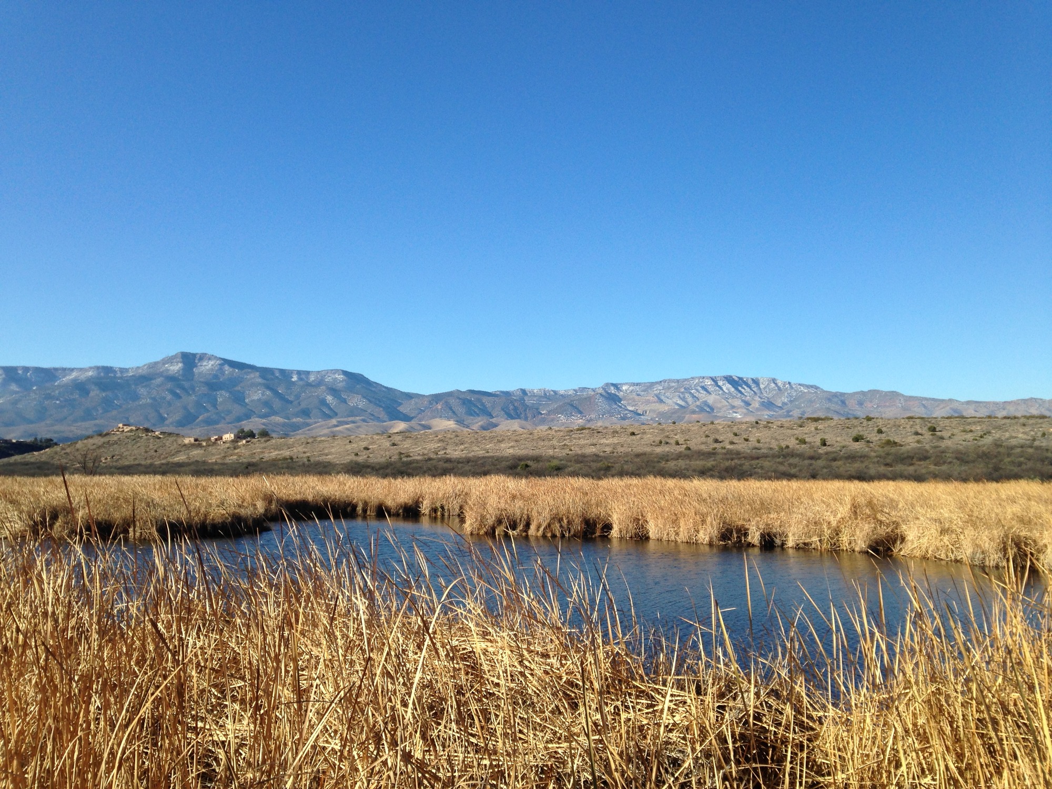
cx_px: 526
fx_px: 1003
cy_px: 394
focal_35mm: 33
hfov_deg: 55.4
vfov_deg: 42.9
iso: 50
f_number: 2.4
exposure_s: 1/1466
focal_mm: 4.12
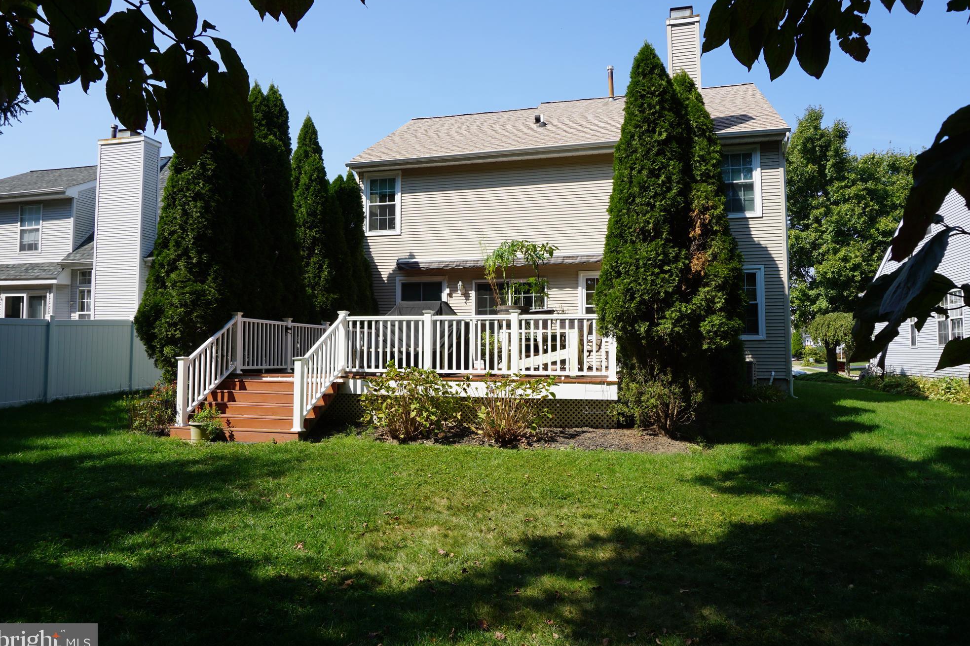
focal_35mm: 25
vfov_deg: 51.3
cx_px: 493
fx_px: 673
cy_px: 323
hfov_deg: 71.5
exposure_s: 1/125
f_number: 11
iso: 100
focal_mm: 16
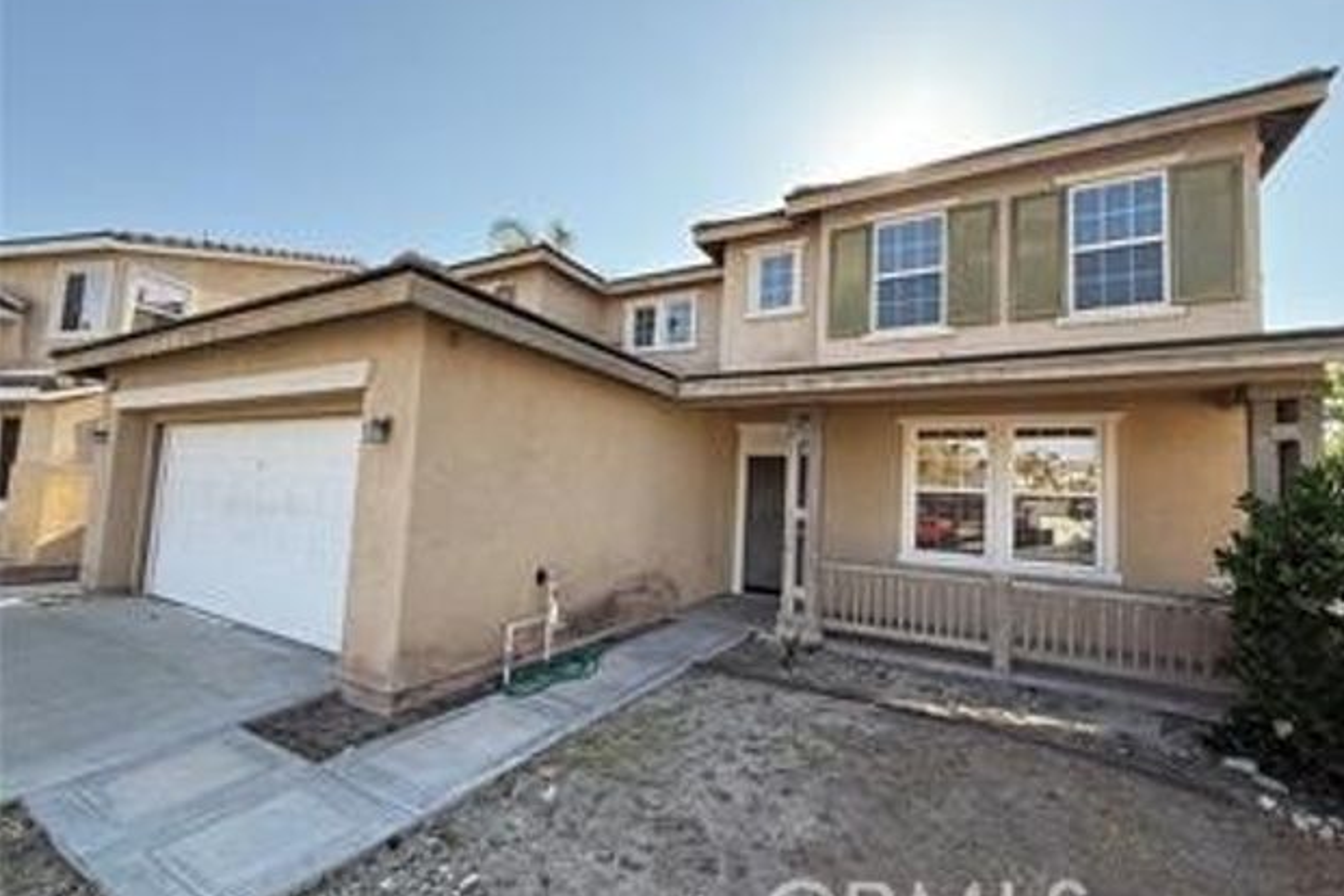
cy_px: 454
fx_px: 560
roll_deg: -2.3
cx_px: 688
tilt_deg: +4.7
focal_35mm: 15
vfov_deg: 77.3
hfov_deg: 100.4
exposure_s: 1/455
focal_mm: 2.22
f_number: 2.2
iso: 64
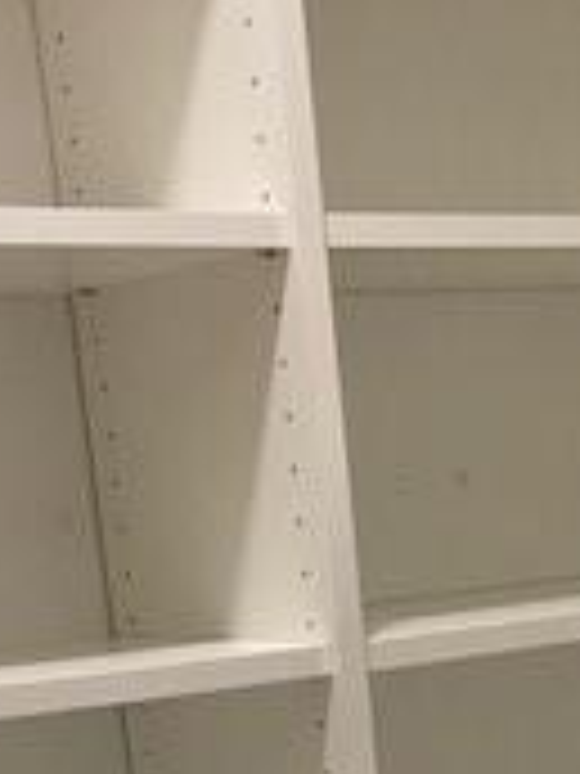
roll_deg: +2.8
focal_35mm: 97
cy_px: 1040
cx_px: 576
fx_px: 2167
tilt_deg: -13.2
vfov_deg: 18.6
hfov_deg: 15.0
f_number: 1.8
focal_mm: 4.25
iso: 100
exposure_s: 1/60
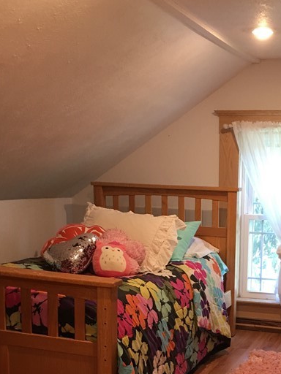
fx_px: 628
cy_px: 345
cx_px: 243
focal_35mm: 58
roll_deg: -2.4
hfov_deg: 24.6
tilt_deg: -13.6
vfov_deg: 31.5
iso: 40
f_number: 2.2
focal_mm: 4.15
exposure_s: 1/15
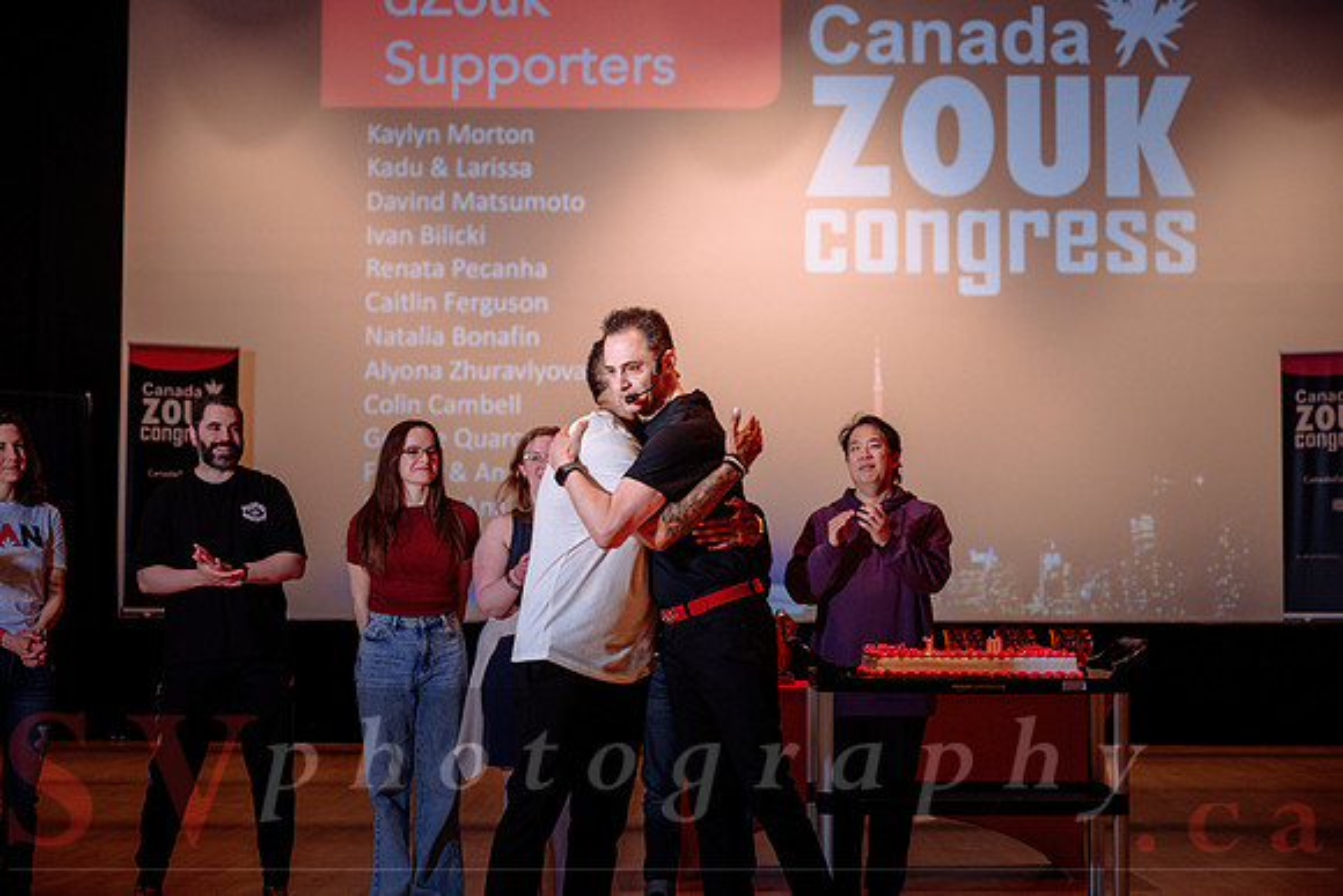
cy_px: 448
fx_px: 2653
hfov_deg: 28.4
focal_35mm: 71
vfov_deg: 19.2
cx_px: 672
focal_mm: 70
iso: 1600
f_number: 3.2
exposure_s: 1/160
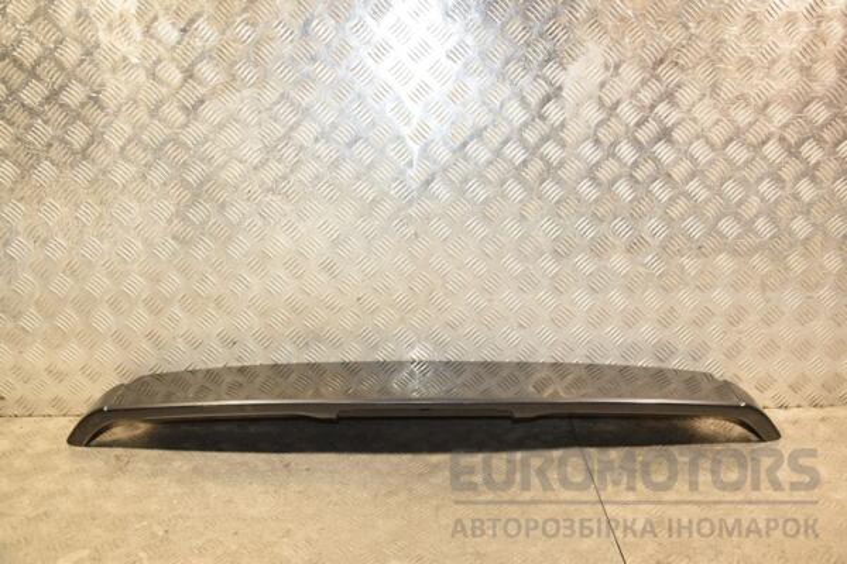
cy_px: 282
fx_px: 776
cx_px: 424
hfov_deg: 57.2
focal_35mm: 33
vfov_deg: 40.0
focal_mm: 22
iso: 800
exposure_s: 1/160
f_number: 5
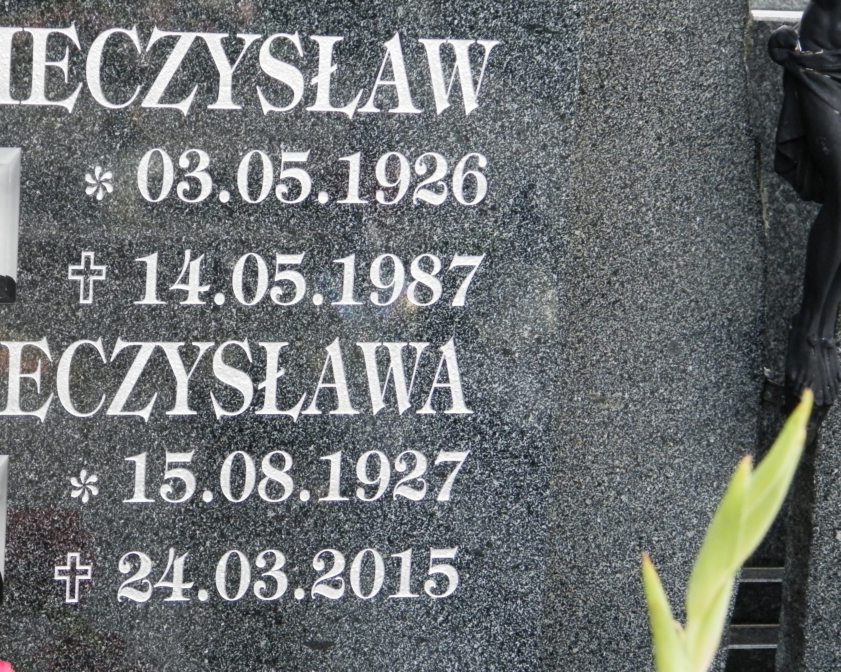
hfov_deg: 13.8
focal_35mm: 139
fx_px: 3460
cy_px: 367
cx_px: 281
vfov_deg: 11.1
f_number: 4.5
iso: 200
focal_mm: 19
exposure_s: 1/100
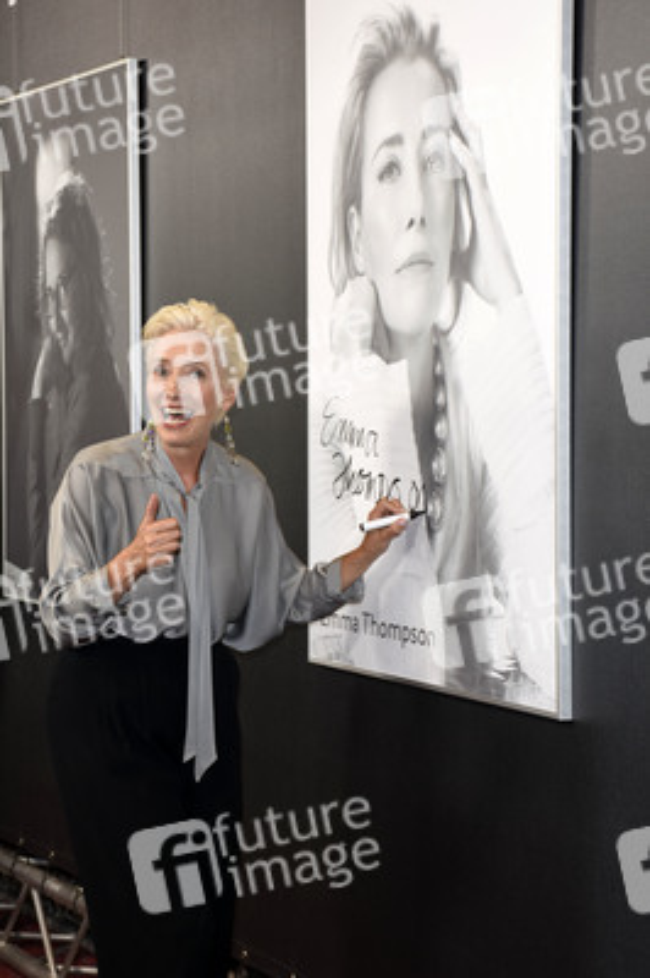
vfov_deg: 27.0
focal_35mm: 75
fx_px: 2035
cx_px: 325
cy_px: 489
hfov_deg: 18.2
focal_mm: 50
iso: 400
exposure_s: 1/60
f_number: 6.3
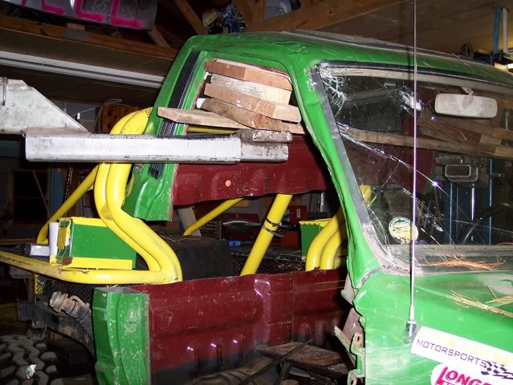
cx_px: 256
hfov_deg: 47.8
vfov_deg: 36.9
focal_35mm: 39
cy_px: 192
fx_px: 578
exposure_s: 1/60
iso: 100
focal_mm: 8
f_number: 2.8
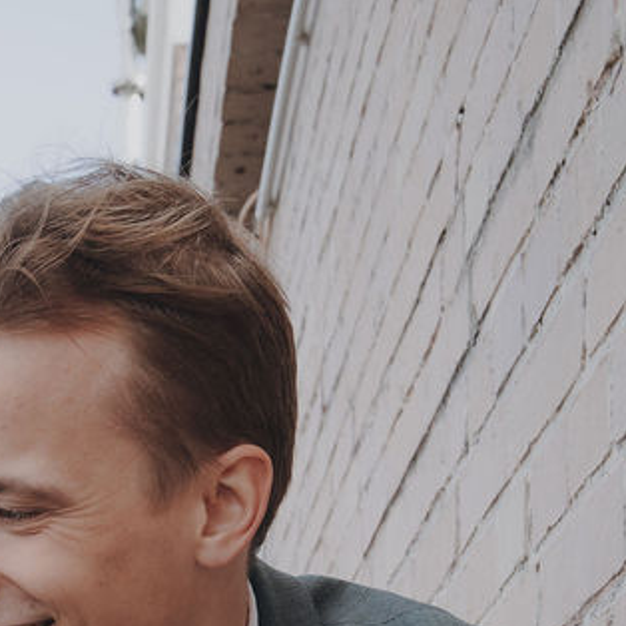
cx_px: -283
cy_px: 1162
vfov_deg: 14.1
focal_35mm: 108
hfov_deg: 15.1
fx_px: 2210
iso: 640
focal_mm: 26
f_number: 6.3
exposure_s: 1/500
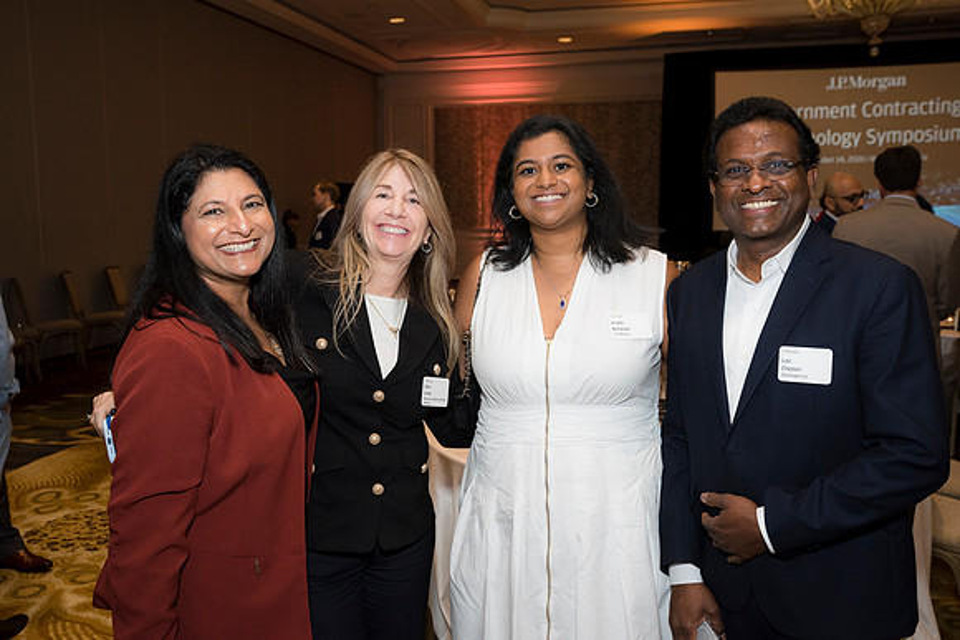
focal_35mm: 35
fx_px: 934
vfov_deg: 37.9
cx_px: 480
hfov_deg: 54.4
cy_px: 320
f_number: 5.6
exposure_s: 1/125
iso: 800
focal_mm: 35
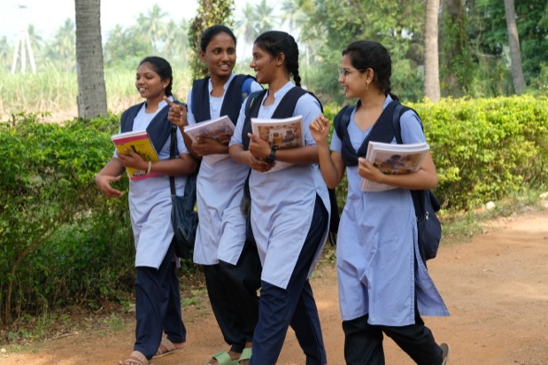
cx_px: 243
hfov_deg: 29.2
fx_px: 1050
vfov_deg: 19.7
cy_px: 167
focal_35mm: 69
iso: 200
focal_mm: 40.7
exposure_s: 1/250
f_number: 4.5
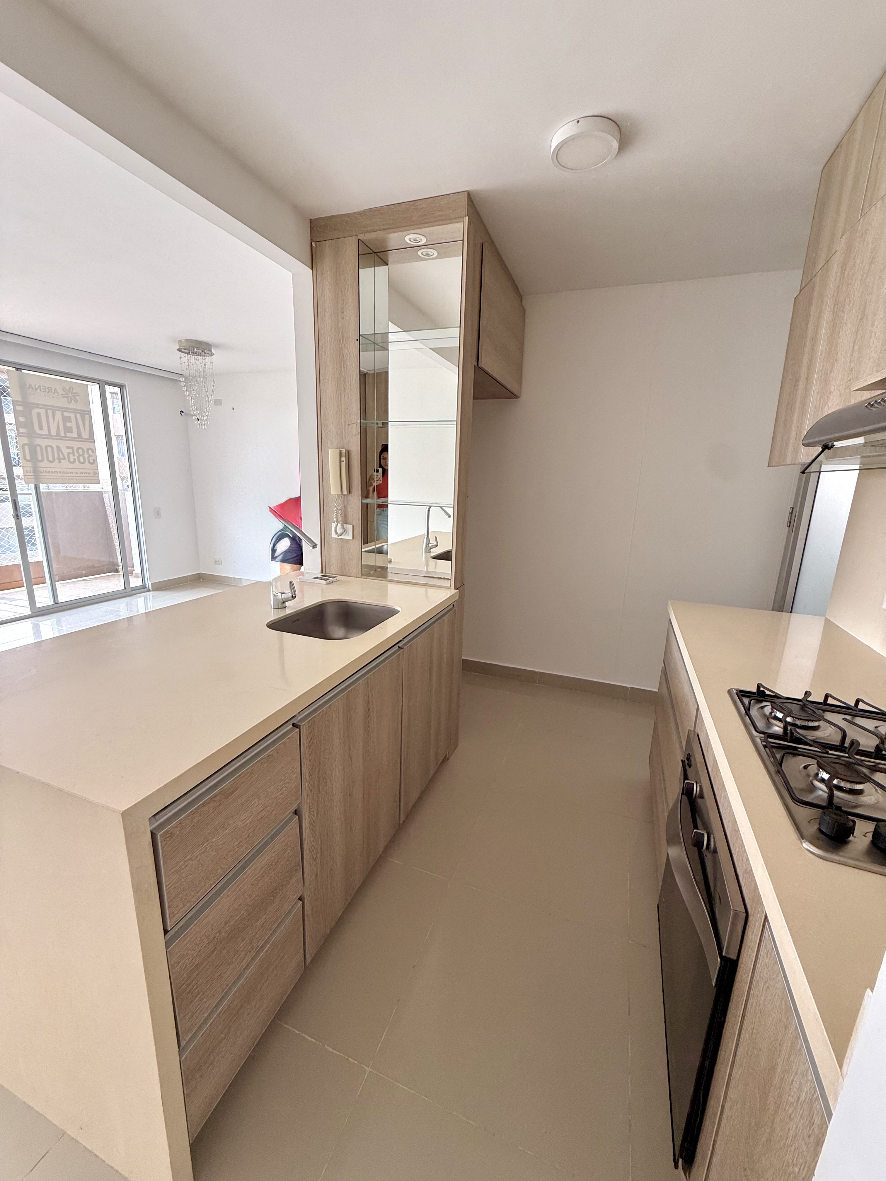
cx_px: 443
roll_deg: -1.4
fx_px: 478
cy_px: 590
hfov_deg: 85.7
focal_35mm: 14
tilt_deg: -13.1
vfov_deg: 102.1
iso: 50
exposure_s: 1/99
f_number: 2.2
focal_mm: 2.22
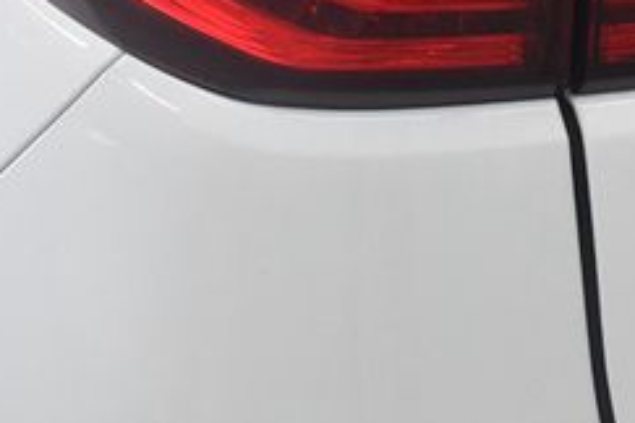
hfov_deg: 13.6
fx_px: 2646
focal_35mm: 150
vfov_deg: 9.0
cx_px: 483
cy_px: -131
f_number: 4.2
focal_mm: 38
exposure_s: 1/125
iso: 1400
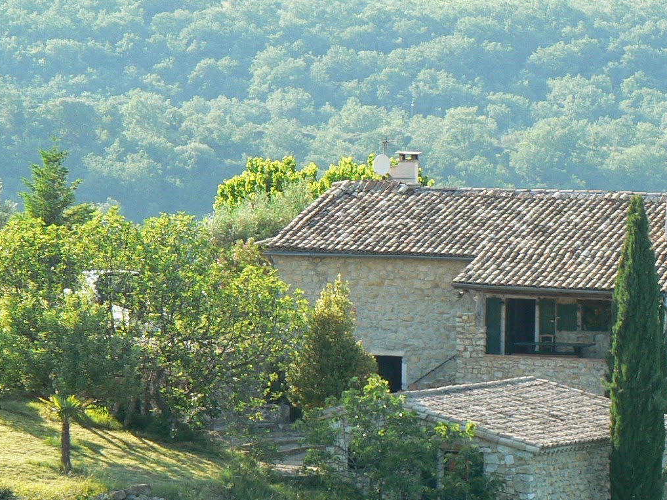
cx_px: 536
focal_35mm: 296
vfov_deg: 5.0
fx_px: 5704
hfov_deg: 6.7
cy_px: 399
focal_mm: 24.6
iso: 80
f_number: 4
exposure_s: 1/100
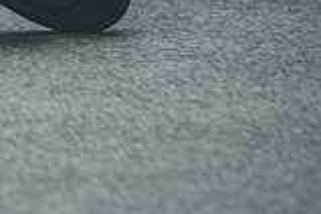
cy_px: -96
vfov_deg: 1.3
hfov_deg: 1.9
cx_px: -238
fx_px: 9736
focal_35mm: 1092
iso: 1000
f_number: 2
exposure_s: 1/3200
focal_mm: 200
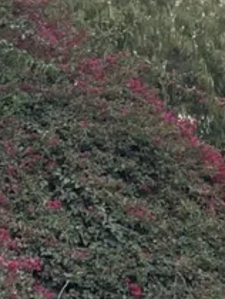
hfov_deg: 8.7
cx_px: 283
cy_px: 621
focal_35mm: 169
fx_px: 1462
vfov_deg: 10.6
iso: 125
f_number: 1.6
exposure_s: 1/121
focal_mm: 5.1
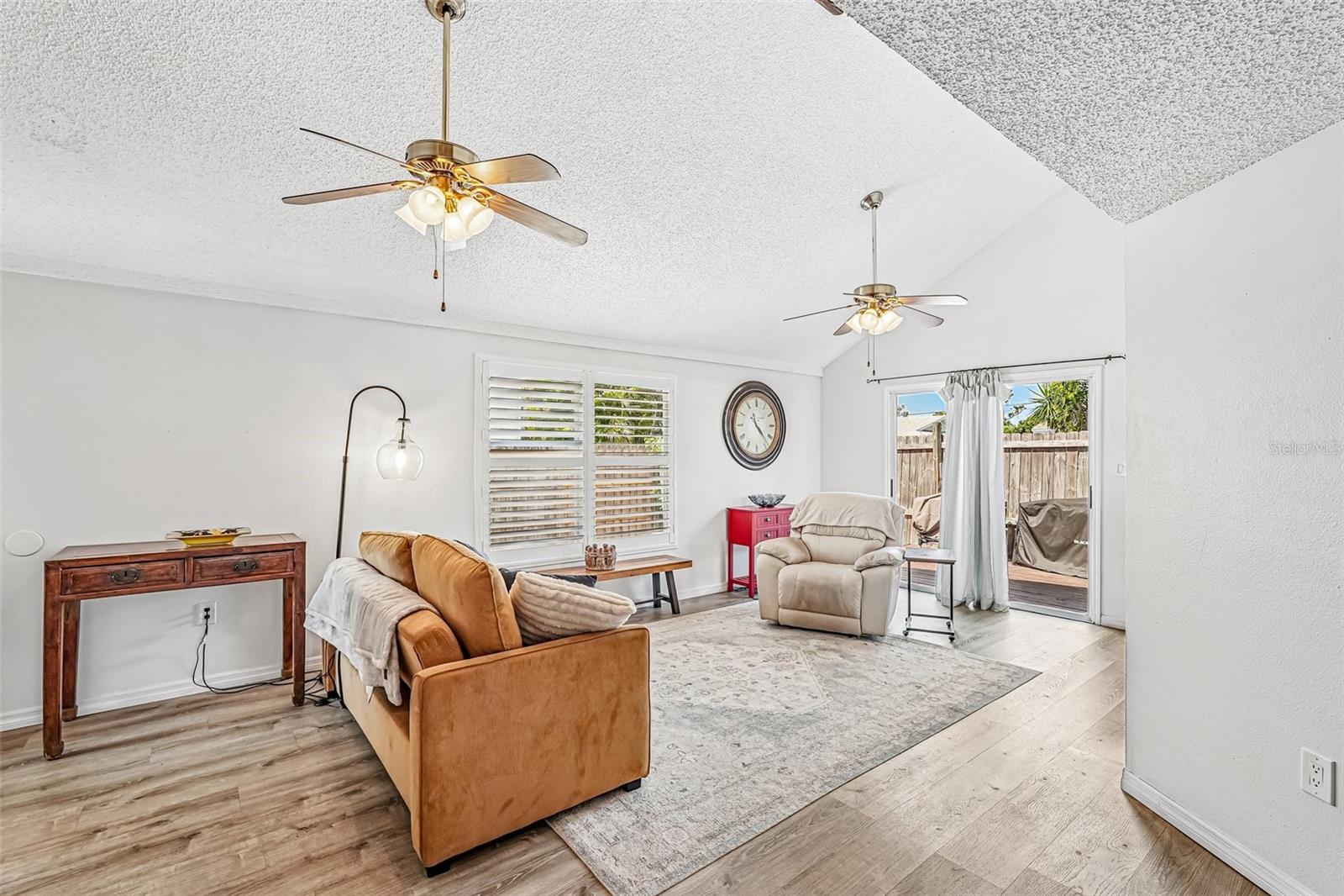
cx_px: 672
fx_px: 597
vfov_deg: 73.7
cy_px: 448
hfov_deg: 96.7
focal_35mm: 16
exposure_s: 1/15
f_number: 8
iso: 400
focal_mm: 16
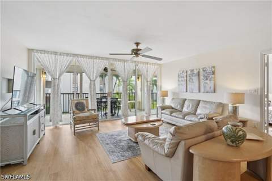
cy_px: 90
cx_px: 136
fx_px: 121
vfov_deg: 73.7
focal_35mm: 16
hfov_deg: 96.7
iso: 400
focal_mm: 16
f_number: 8
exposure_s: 1/6
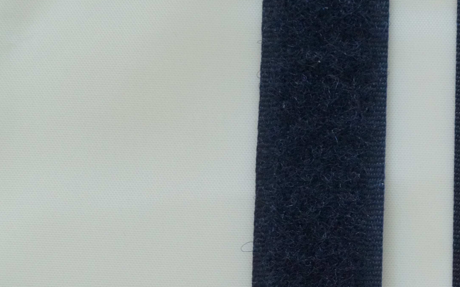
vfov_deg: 13.5
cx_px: 405
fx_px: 1202
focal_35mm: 96
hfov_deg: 21.2
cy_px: 261
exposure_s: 1/50
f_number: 9
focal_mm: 35
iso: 2500
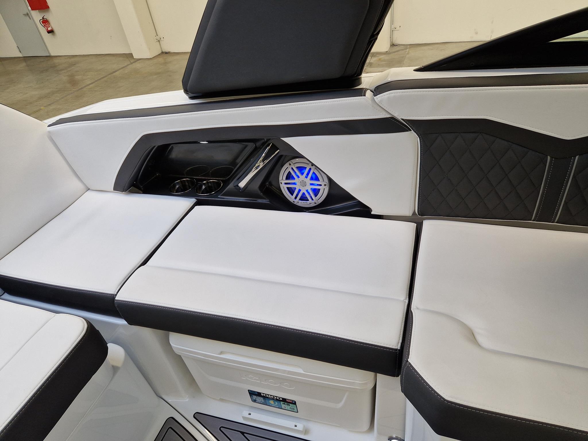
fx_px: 391
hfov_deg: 73.9
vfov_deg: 58.9
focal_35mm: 23
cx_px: 294
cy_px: 220
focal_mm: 5.4
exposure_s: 1/207
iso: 50
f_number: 1.8
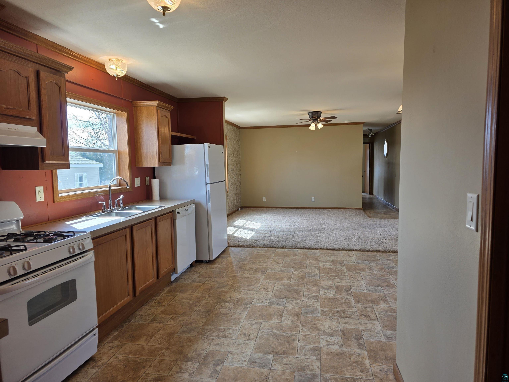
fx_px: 338
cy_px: 191
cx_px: 254
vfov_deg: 58.9
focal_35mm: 23
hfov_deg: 73.9
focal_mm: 6.3
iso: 25
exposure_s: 1/120
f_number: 1.7
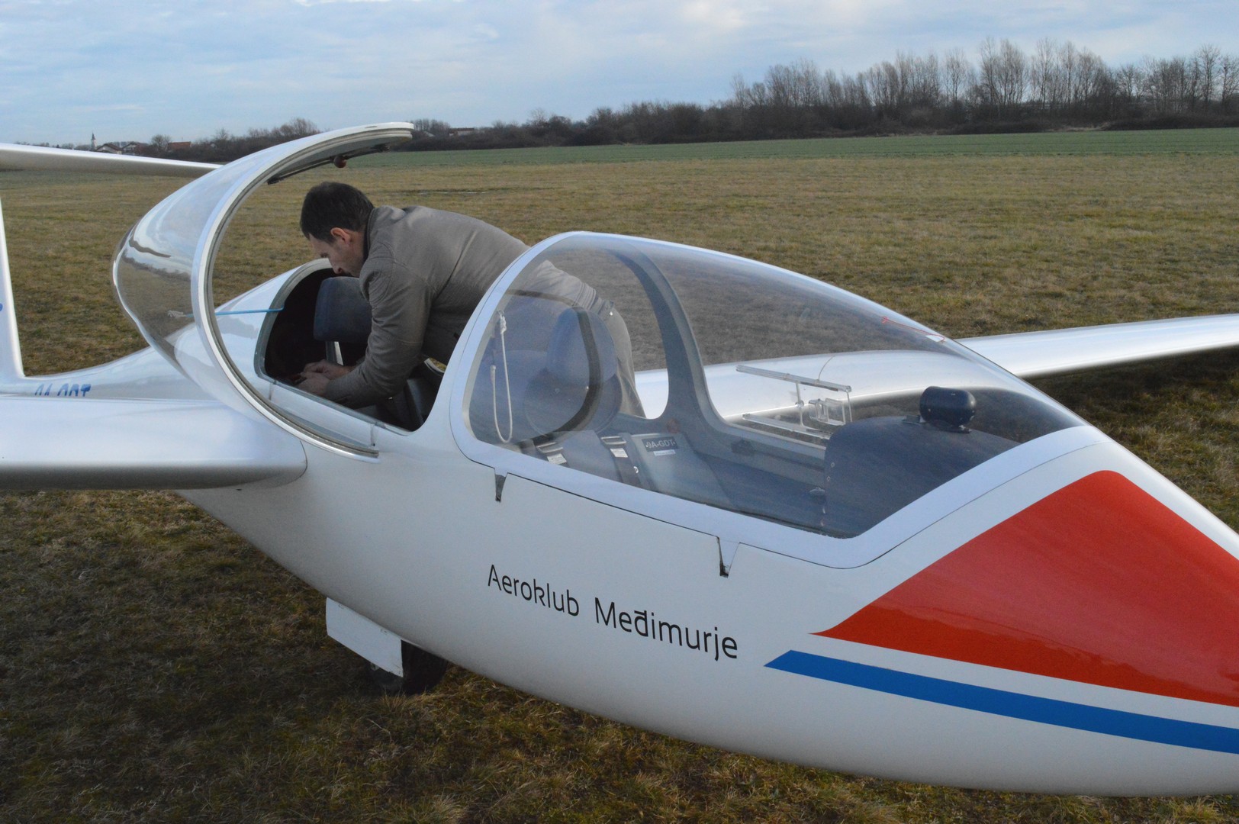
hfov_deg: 53.2
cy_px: 412
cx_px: 620
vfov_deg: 36.8
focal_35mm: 36
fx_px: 1238
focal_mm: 24
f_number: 16
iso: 3200
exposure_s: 1/1000
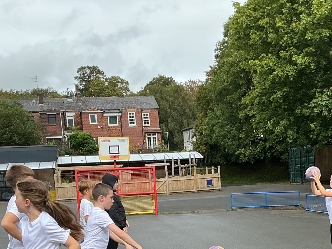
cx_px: 220
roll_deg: +0.6
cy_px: 243
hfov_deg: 30.5
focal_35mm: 63
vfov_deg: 22.5
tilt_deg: -4.7
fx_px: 604
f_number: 1.8
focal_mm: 3
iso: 25
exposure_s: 1/627
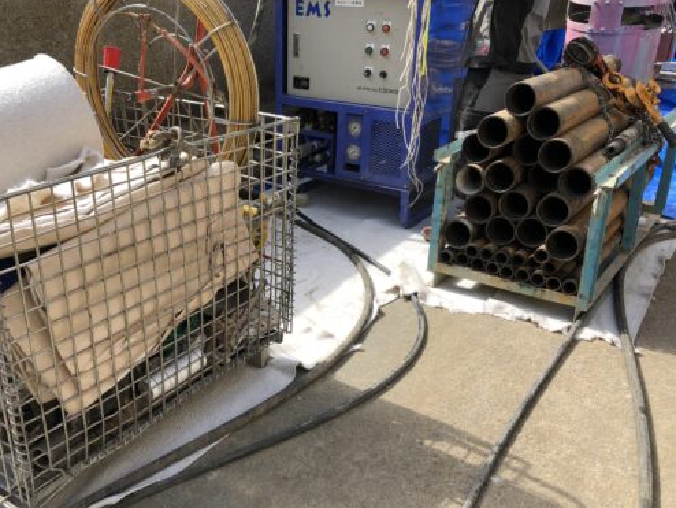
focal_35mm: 34
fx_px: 664
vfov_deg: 41.7
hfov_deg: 53.5
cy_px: 293
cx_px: 268
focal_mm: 3.99
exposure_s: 1/1066
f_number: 1.8
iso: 20
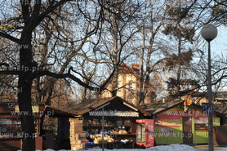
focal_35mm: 69
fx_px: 435
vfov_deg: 19.7
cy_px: 57
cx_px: 139
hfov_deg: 29.2
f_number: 9
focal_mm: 48
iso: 400
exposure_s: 1/320
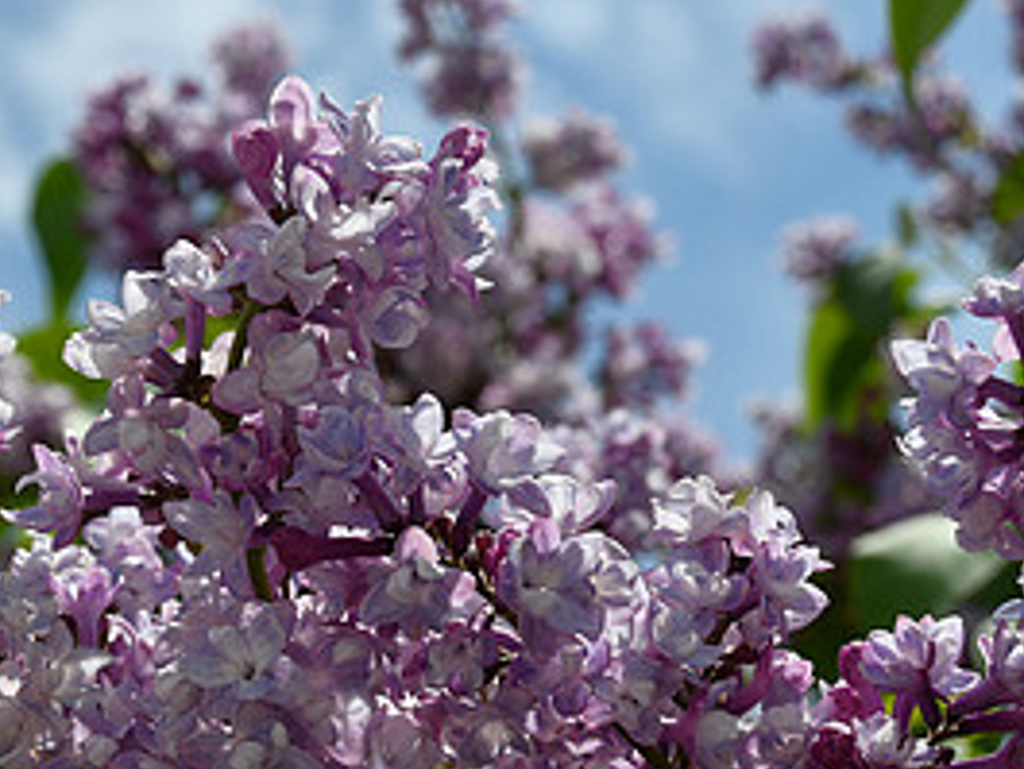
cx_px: 348
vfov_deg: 10.7
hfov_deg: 14.2
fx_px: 4114
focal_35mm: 139
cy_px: 570
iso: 100
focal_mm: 44
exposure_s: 1/320
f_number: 9
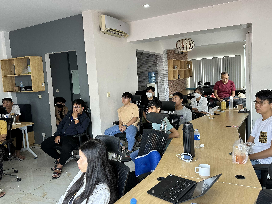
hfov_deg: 65.3
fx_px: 212
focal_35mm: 27
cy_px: 98
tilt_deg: -6.2
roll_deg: +3.3
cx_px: 133
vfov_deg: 51.3
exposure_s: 1/100
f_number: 1.78
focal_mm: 6.86
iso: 200
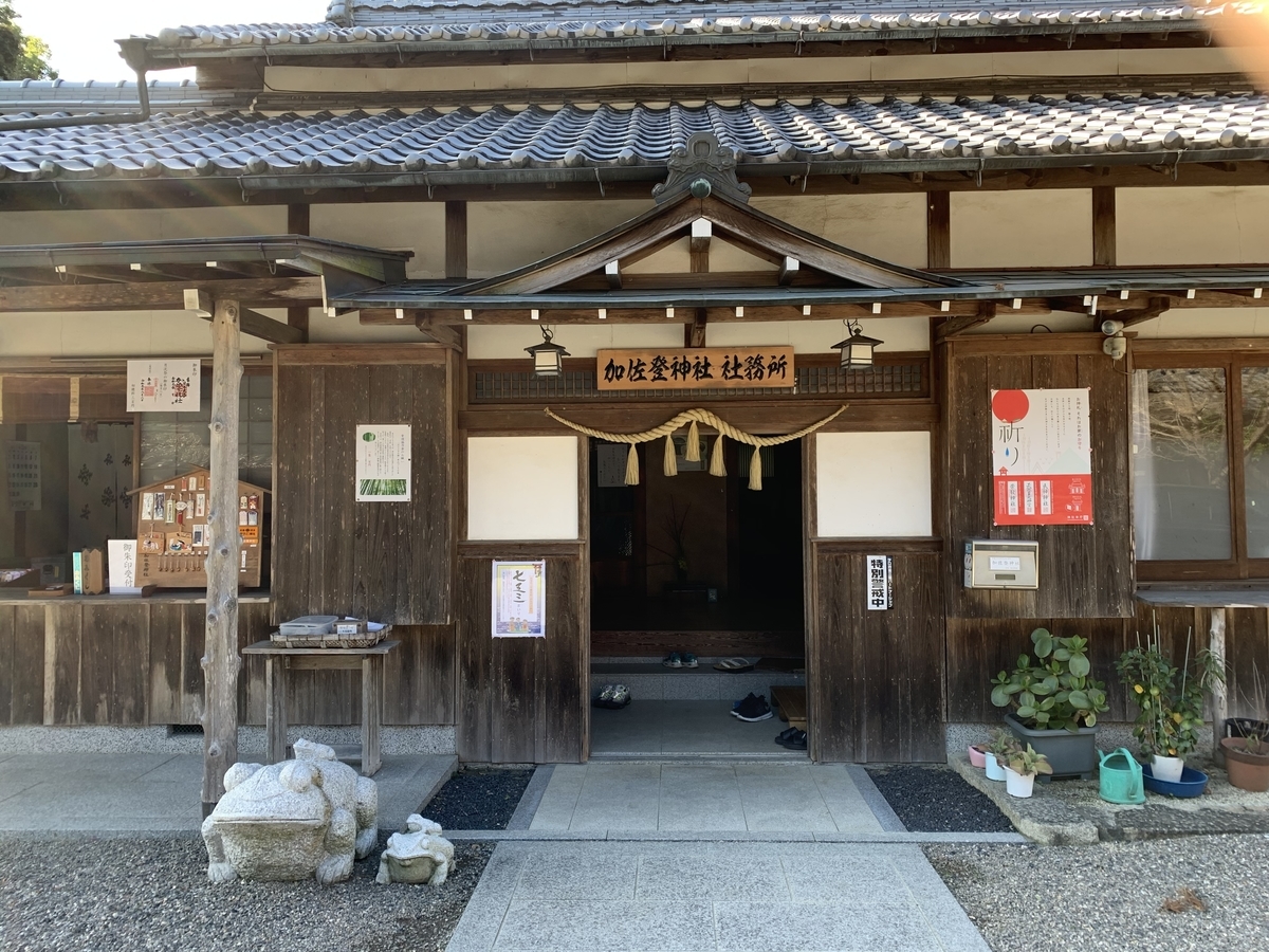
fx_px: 953
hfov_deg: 67.3
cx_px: 634
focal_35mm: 26
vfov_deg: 53.1
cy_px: 476
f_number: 1.8
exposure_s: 1/122
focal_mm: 4.25
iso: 25
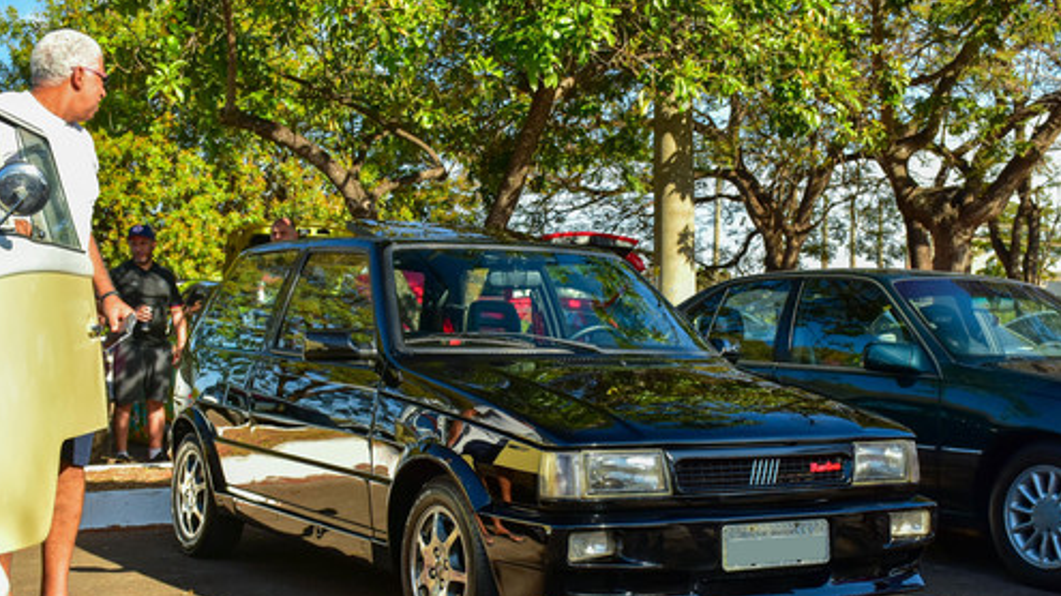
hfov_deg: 38.5
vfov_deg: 22.2
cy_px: 348
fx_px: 1519
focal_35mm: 54
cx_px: 527
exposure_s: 1/160
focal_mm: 34
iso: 200
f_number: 7.1
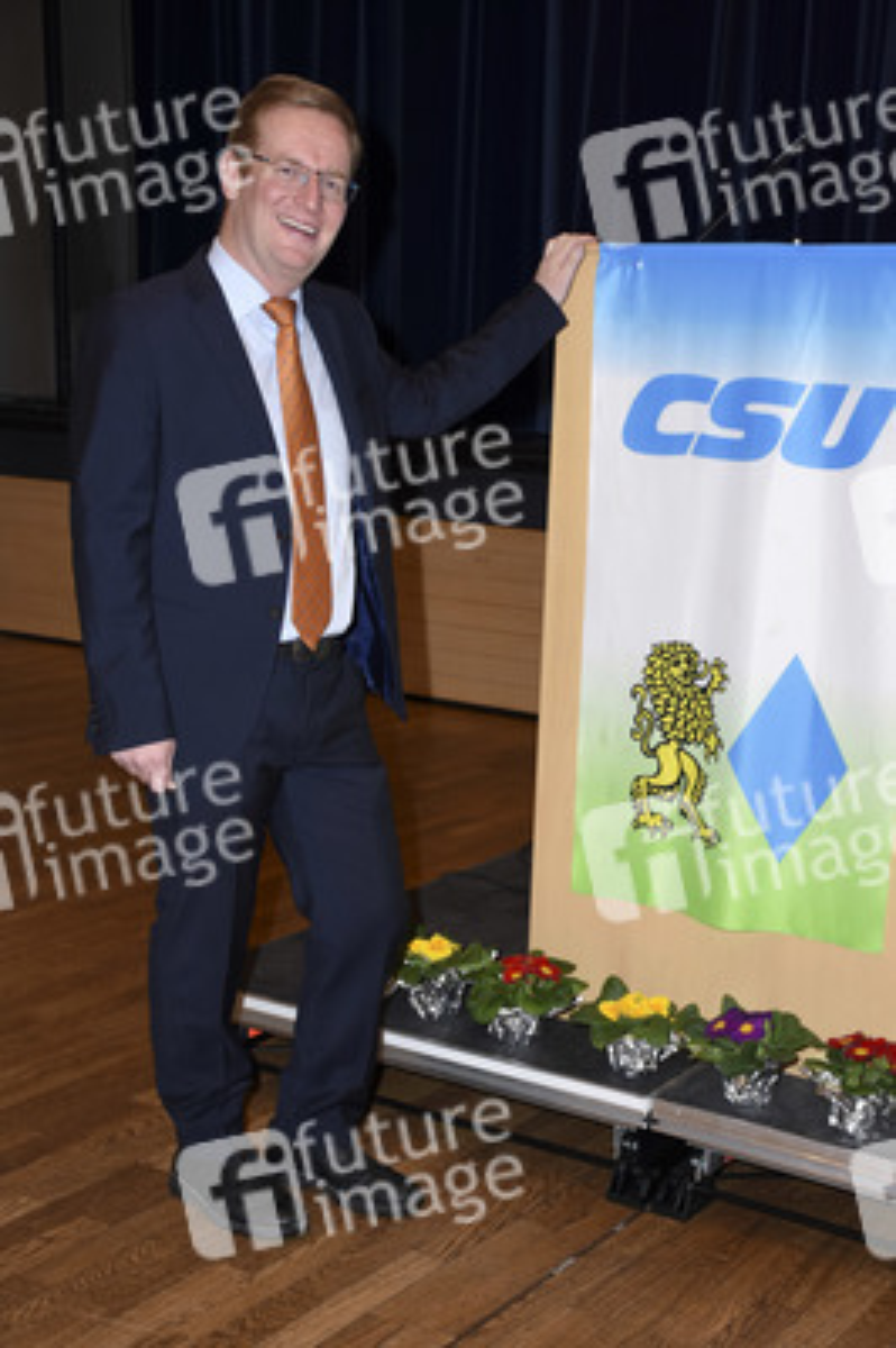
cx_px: 448
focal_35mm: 48
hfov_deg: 28.0
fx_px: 1795
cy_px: 674
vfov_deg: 41.1
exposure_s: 1/160
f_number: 4.5
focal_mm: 32
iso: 640
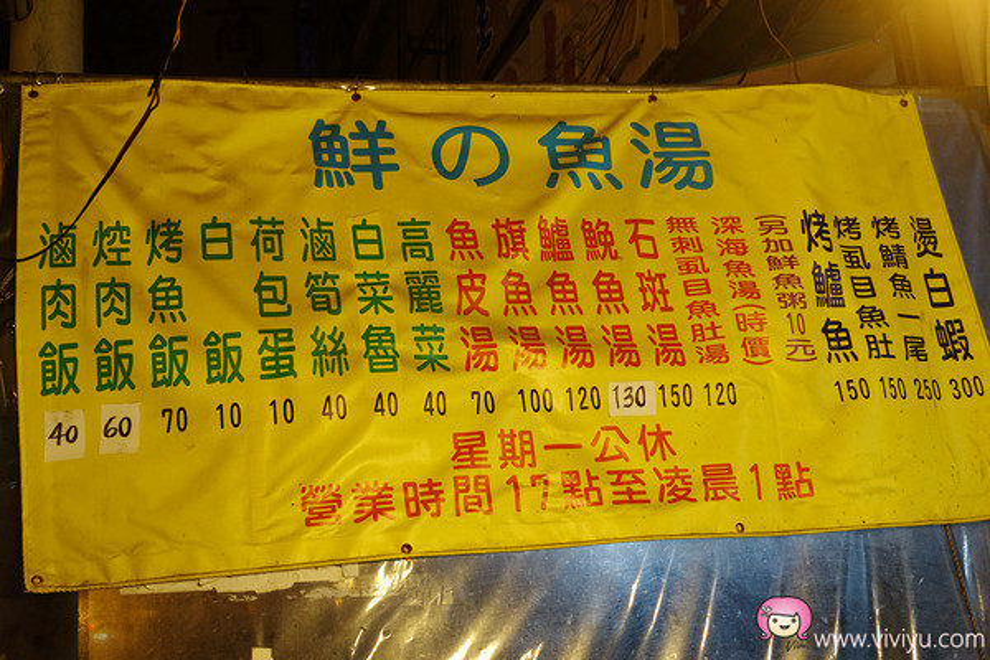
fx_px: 1375
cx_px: 495
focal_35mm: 50
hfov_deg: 39.6
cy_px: 330
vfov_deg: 27.0
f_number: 2.8
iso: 250
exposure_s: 1/50
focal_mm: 18.3
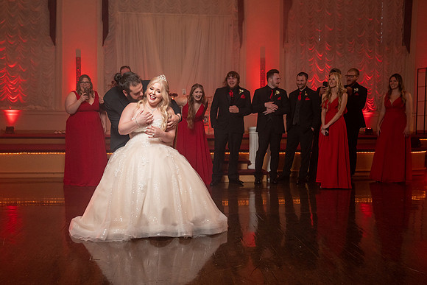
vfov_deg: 39.1
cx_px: 195
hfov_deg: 56.0
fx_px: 401
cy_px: 139
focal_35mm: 34
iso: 2000
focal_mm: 30
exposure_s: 1/200
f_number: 4
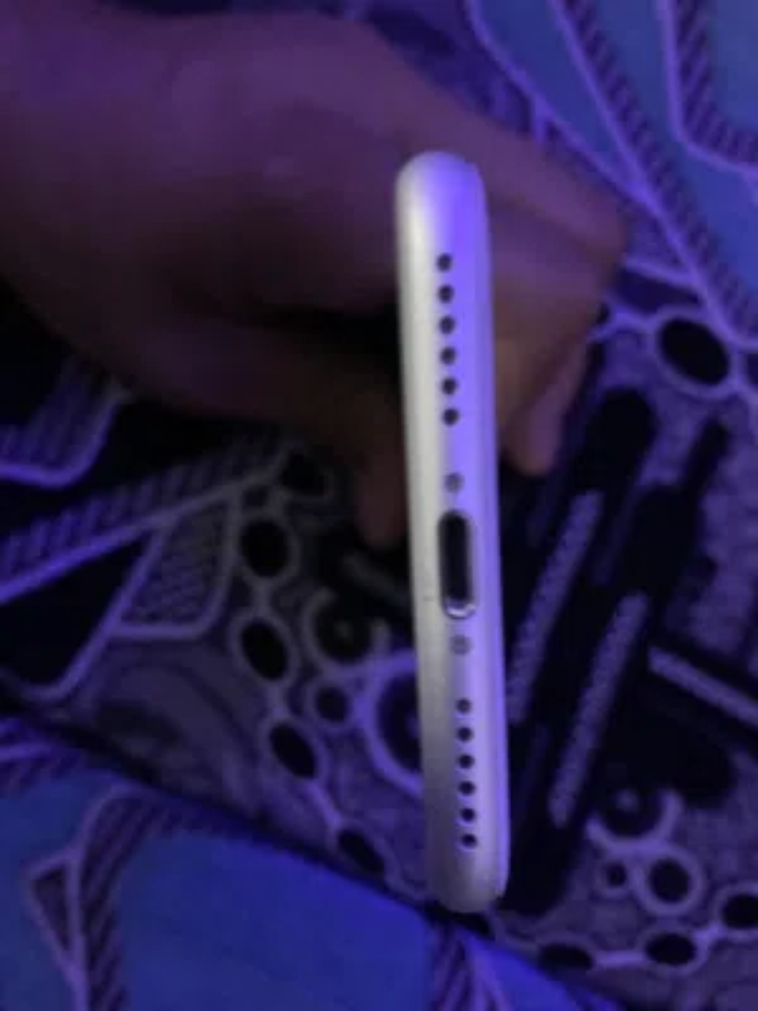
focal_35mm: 26
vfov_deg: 67.3
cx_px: 379
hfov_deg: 53.1
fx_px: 759
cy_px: 506
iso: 1600
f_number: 1.8
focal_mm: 4.25
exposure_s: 1/15
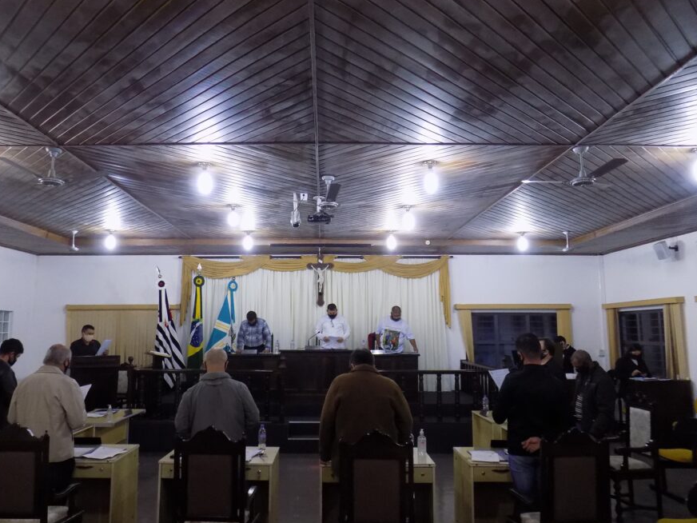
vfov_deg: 51.3
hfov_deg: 65.2
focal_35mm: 27
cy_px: 250
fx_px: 544
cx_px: 313
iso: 320
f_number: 3.1
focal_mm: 4
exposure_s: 1/30
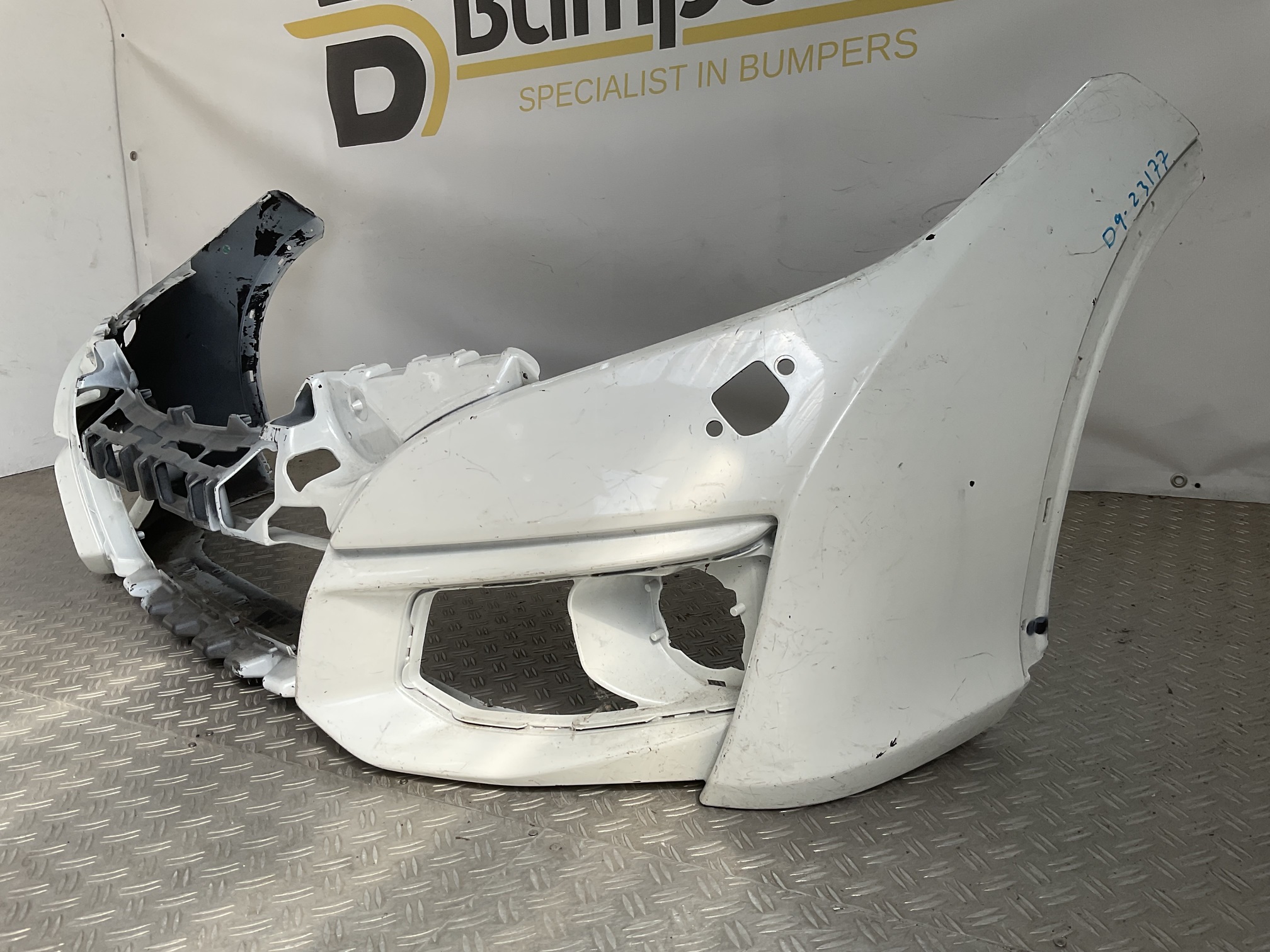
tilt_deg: -16.1
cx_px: 635
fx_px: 1064
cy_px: 476
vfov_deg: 48.2
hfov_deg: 61.7
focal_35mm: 29
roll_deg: +2.9
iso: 16
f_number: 1.8
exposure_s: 1/898
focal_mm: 3
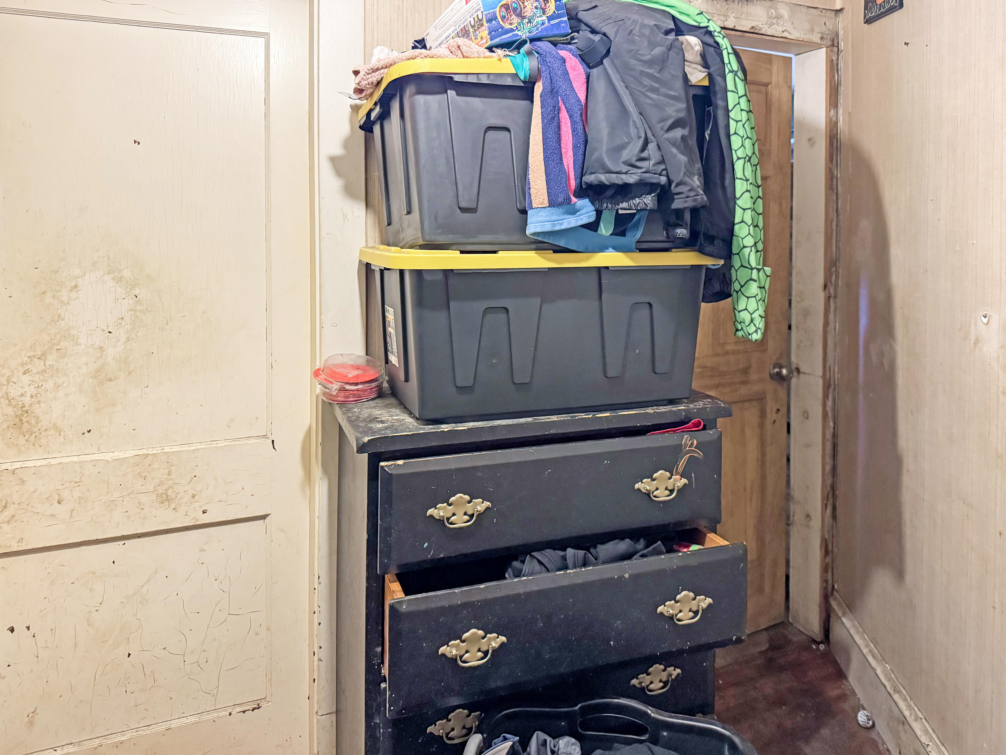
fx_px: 697
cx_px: 503
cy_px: 378
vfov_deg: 56.8
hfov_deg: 71.6
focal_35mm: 24
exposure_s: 1/60
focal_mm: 6.76
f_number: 1.78
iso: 640
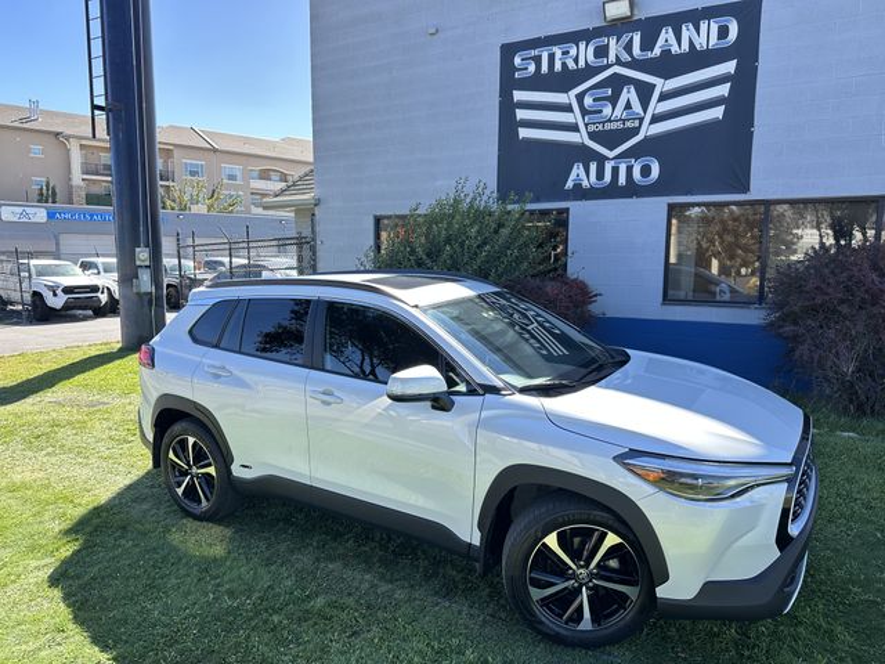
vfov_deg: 56.8
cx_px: 442
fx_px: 614
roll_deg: -0.3
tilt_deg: -5.0
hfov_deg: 71.6
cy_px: 332
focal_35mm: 24
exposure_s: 1/626
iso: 80
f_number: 1.78
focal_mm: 6.86
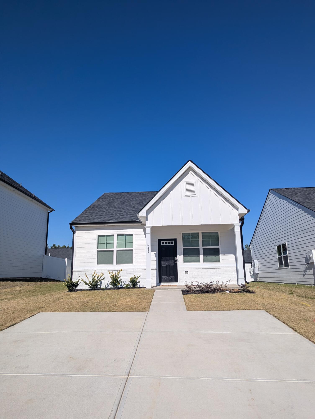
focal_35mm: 24
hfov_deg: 56.9
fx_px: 291
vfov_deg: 71.5
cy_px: 210
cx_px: 158
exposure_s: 1/4717
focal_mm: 6.81
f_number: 1.85
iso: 49
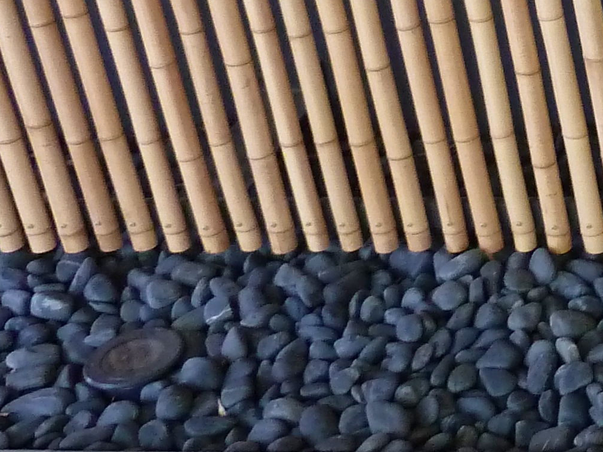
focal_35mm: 99
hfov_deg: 16.7
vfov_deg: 14.3
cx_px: 1066
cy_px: -132
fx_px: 1725
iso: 250
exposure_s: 1/30
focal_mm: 4.1
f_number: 3.3
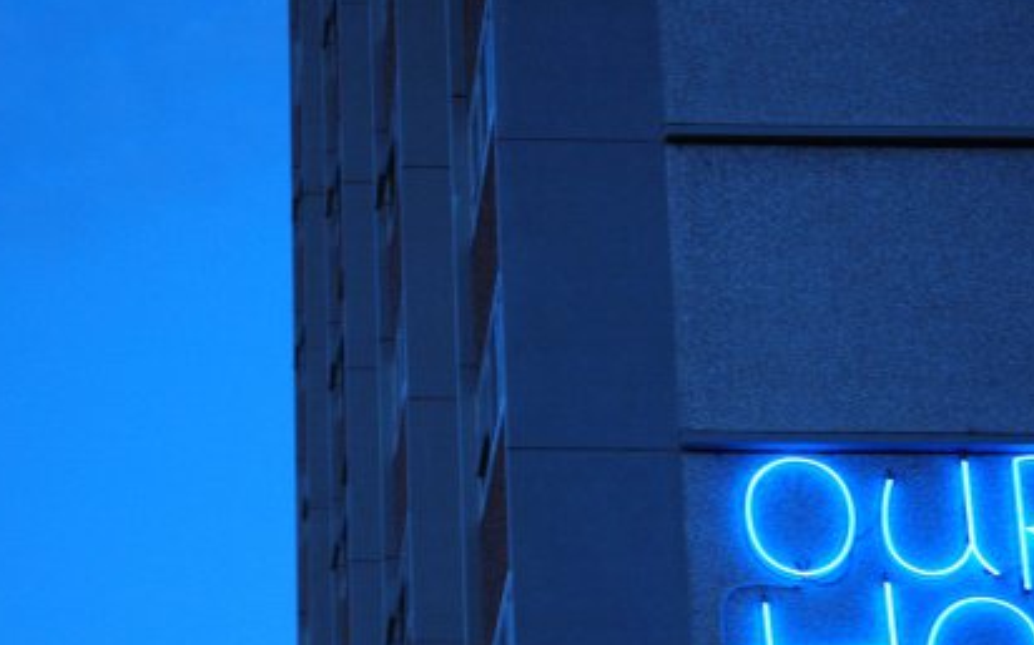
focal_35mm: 161
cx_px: 582
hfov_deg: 13.0
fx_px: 4534
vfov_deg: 8.1
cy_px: 462
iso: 1000
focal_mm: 70
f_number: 4.5
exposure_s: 1/30
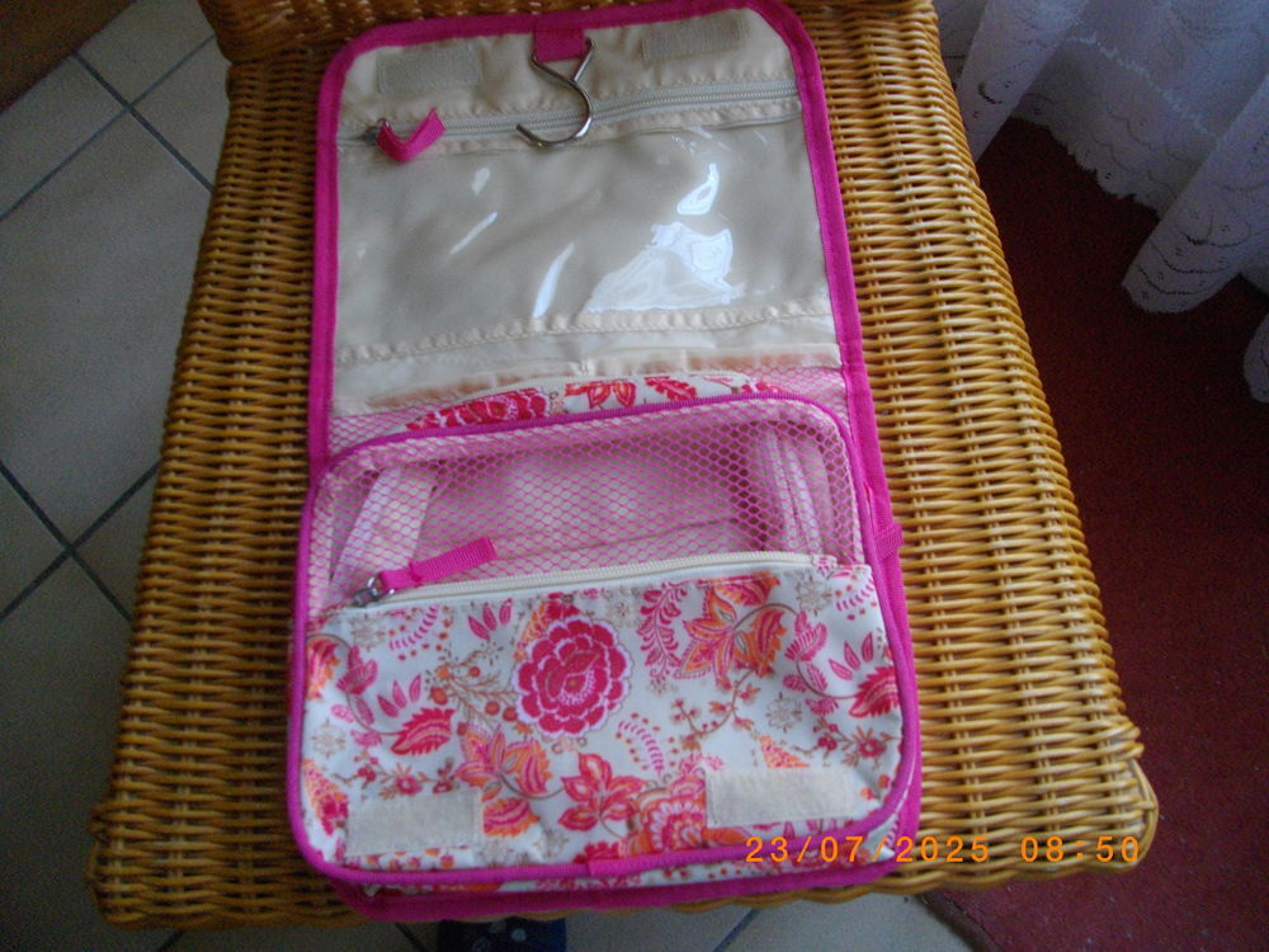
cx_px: 634
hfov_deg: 56.8
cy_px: 476
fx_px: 1173
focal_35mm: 32
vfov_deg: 44.2
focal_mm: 5.7
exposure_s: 1/50
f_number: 2.9
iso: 295
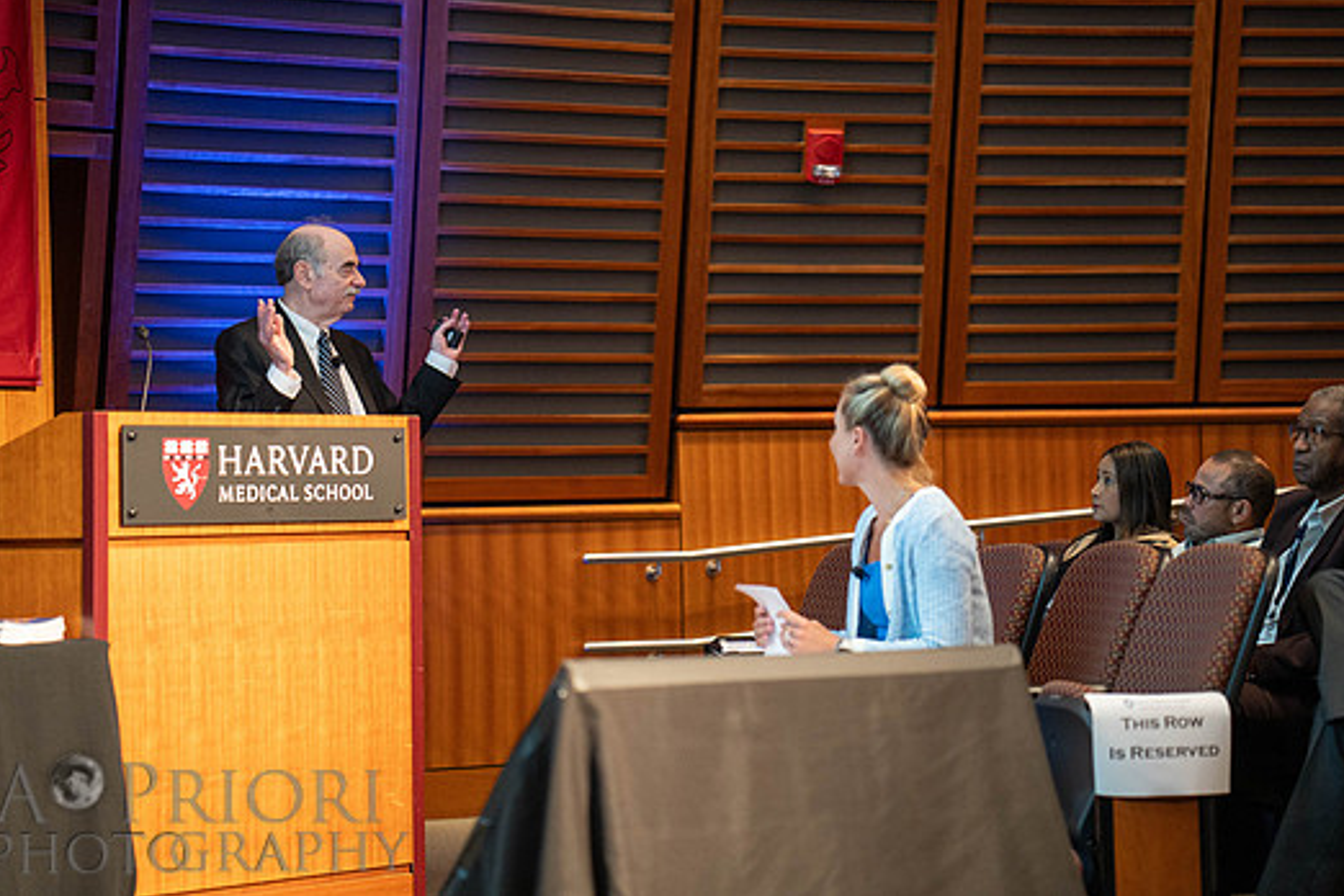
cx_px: 700
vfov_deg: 14.1
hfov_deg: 21.0
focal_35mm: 97
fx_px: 3621
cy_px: 400
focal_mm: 85
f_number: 1.8
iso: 3200
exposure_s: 1/80
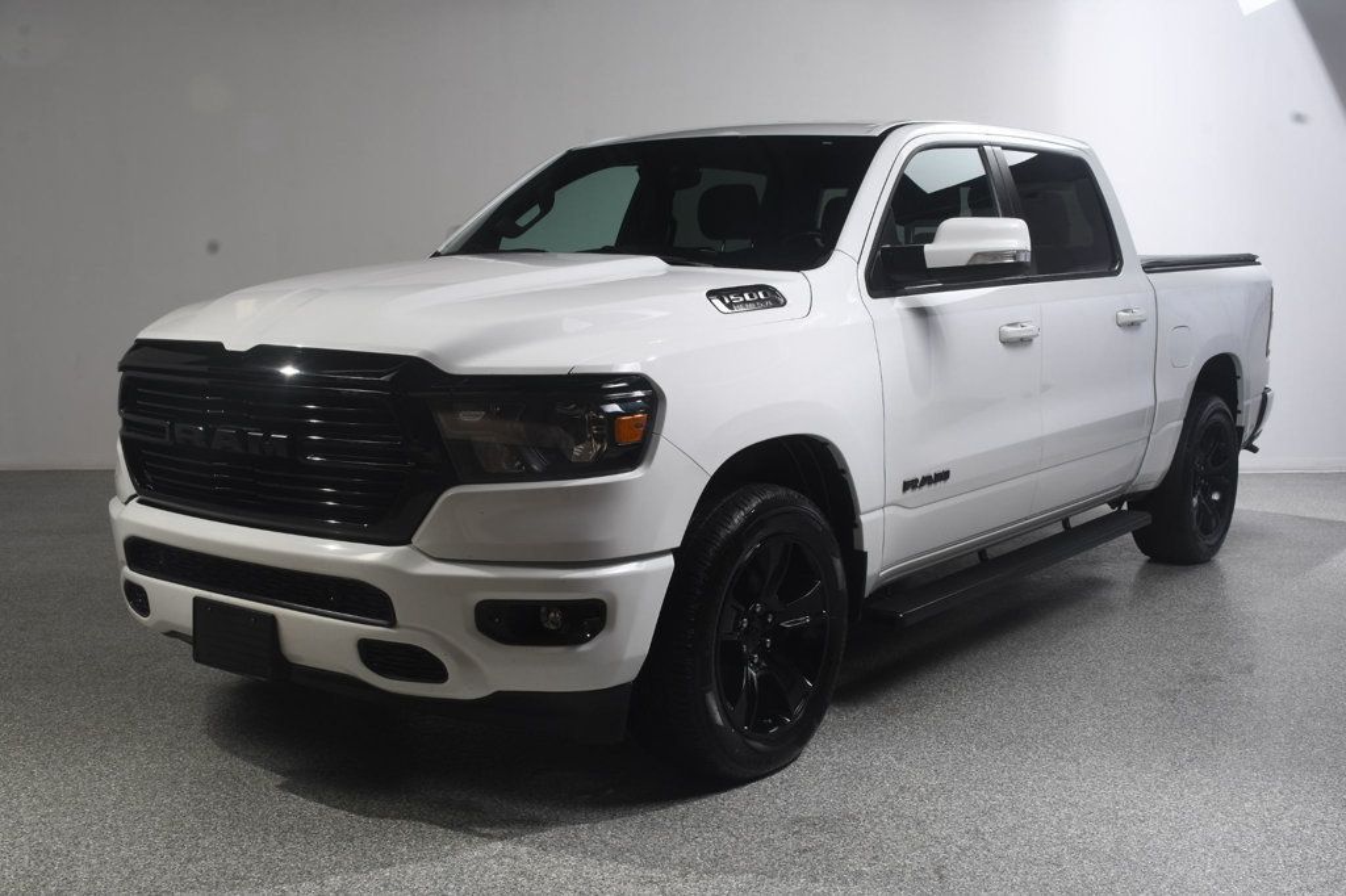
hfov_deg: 49.6
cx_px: 673
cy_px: 448
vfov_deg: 34.2
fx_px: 1458
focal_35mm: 39
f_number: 13
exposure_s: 1/160
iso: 100
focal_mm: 26
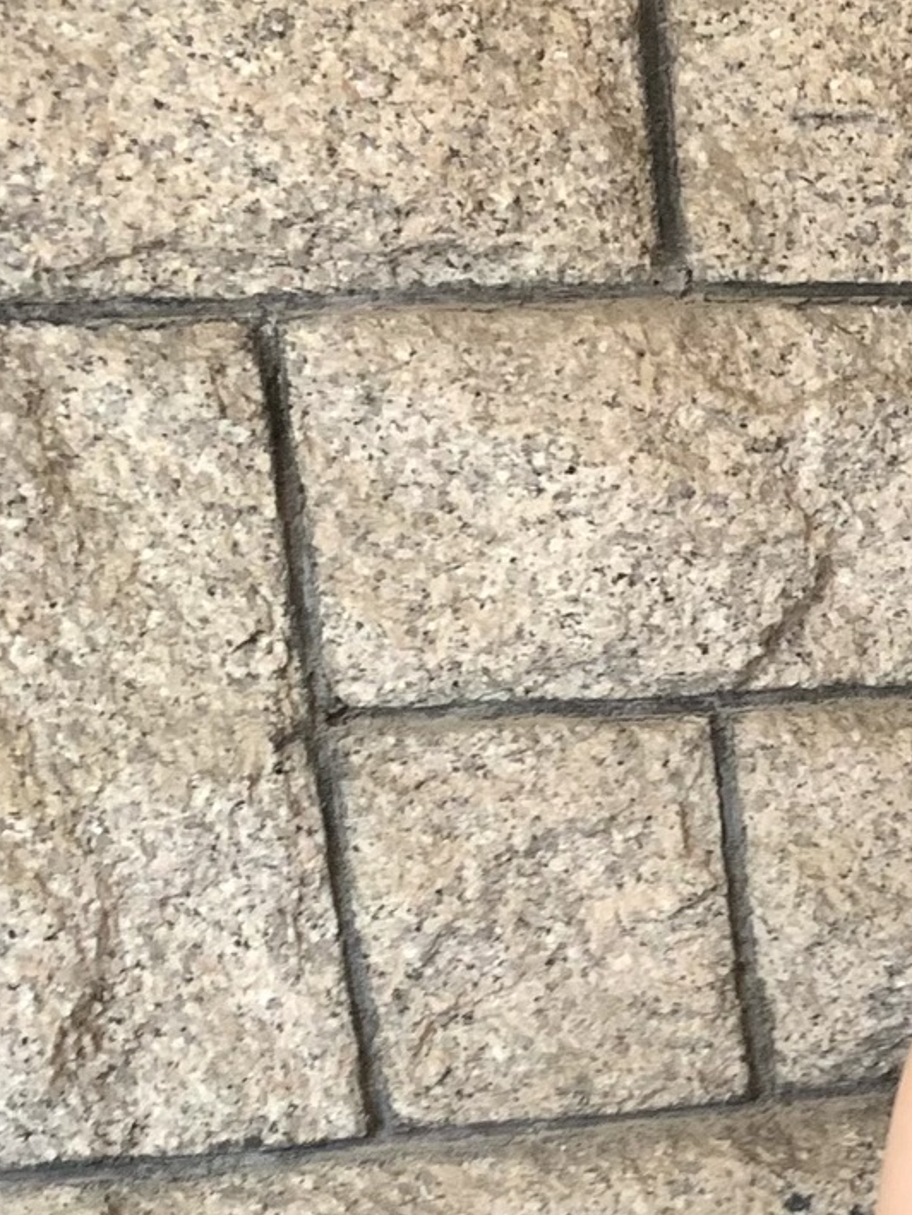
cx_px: 1519
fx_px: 3090
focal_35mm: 88
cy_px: 1222
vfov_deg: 21.5
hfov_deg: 15.1
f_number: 1.8
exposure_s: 1/60
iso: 160
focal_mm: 4.25
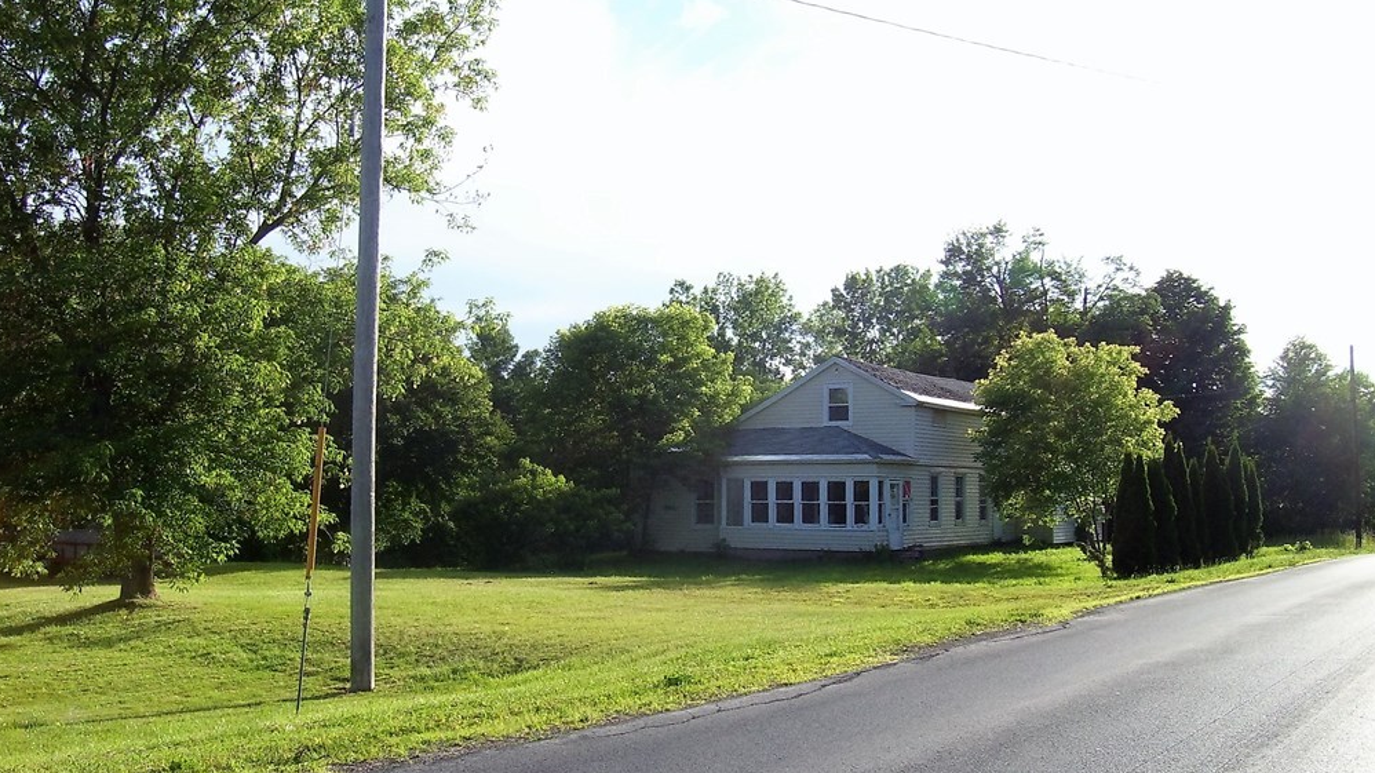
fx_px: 1385
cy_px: 388
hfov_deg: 52.8
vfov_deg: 31.2
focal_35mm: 38
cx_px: 699
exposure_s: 1/250
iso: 80
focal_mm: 5.6
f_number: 4.8
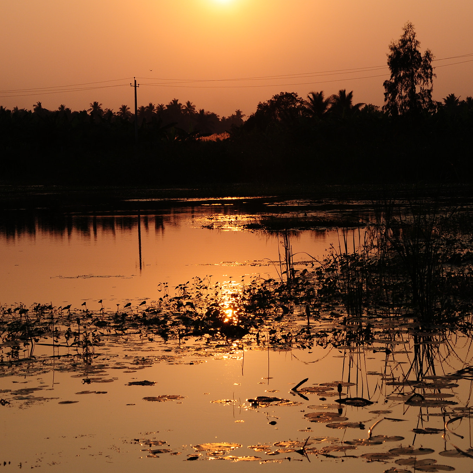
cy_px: 235
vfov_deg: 15.6
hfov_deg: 15.5
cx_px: 278
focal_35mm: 112
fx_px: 1731
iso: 200
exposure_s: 1/400
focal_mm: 58
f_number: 10
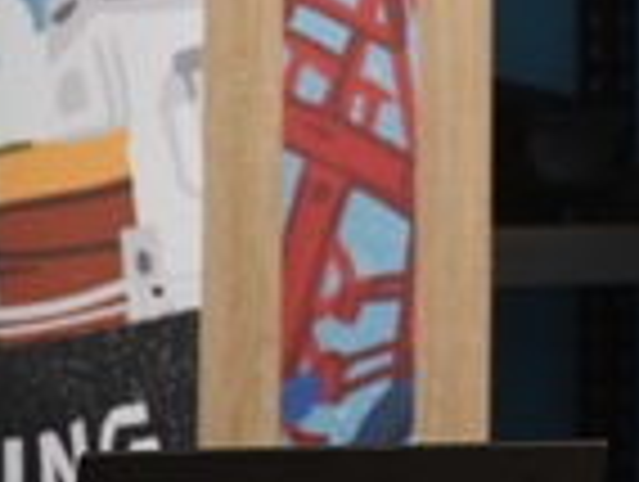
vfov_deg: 2.6
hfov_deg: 3.5
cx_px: 824
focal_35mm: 568
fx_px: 10503
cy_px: 115
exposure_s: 1/80
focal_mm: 140
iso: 3200
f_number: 5.6
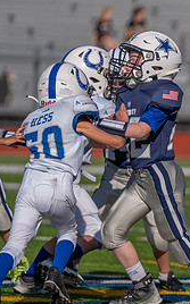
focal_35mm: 526
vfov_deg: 4.0
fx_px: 4367
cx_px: 372
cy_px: 187
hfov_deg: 2.5
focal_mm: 200
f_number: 2.8
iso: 100
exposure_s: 1/3200
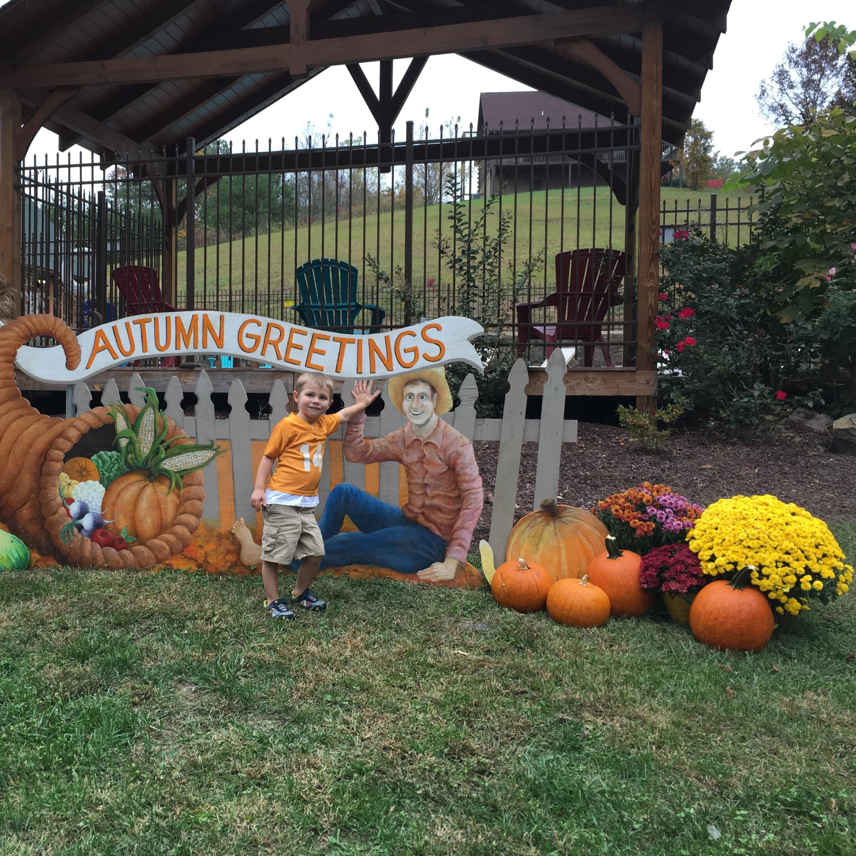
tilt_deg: -0.2
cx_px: 287
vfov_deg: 47.2
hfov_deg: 46.5
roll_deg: -0.5
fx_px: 979
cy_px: 419
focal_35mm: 35
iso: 32
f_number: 2.2
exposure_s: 1/120
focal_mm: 4.15
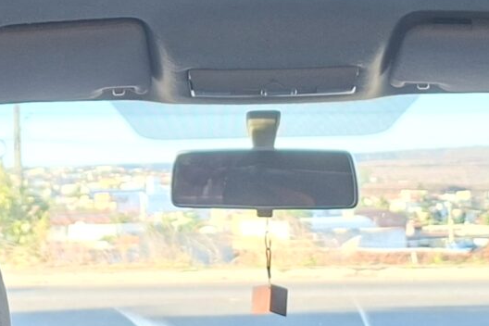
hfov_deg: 17.6
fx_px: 1576
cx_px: 169
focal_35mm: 116
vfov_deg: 11.8
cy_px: 84
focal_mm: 5.54
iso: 100
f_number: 1.8
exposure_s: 1/120
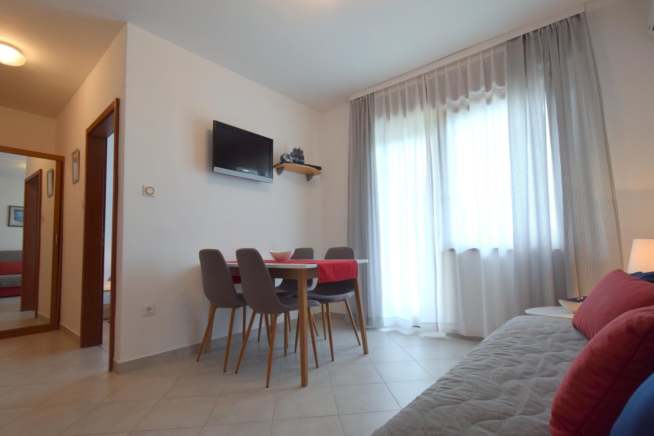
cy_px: 218
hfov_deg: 100.4
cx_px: 327
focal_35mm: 15
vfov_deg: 77.3
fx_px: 272
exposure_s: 1/100
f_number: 5
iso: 400
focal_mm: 10
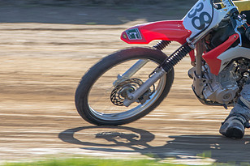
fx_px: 3762
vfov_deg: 2.5
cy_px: 28
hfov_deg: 3.8
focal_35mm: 542
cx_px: 204
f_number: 8
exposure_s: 1/200
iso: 200
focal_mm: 175
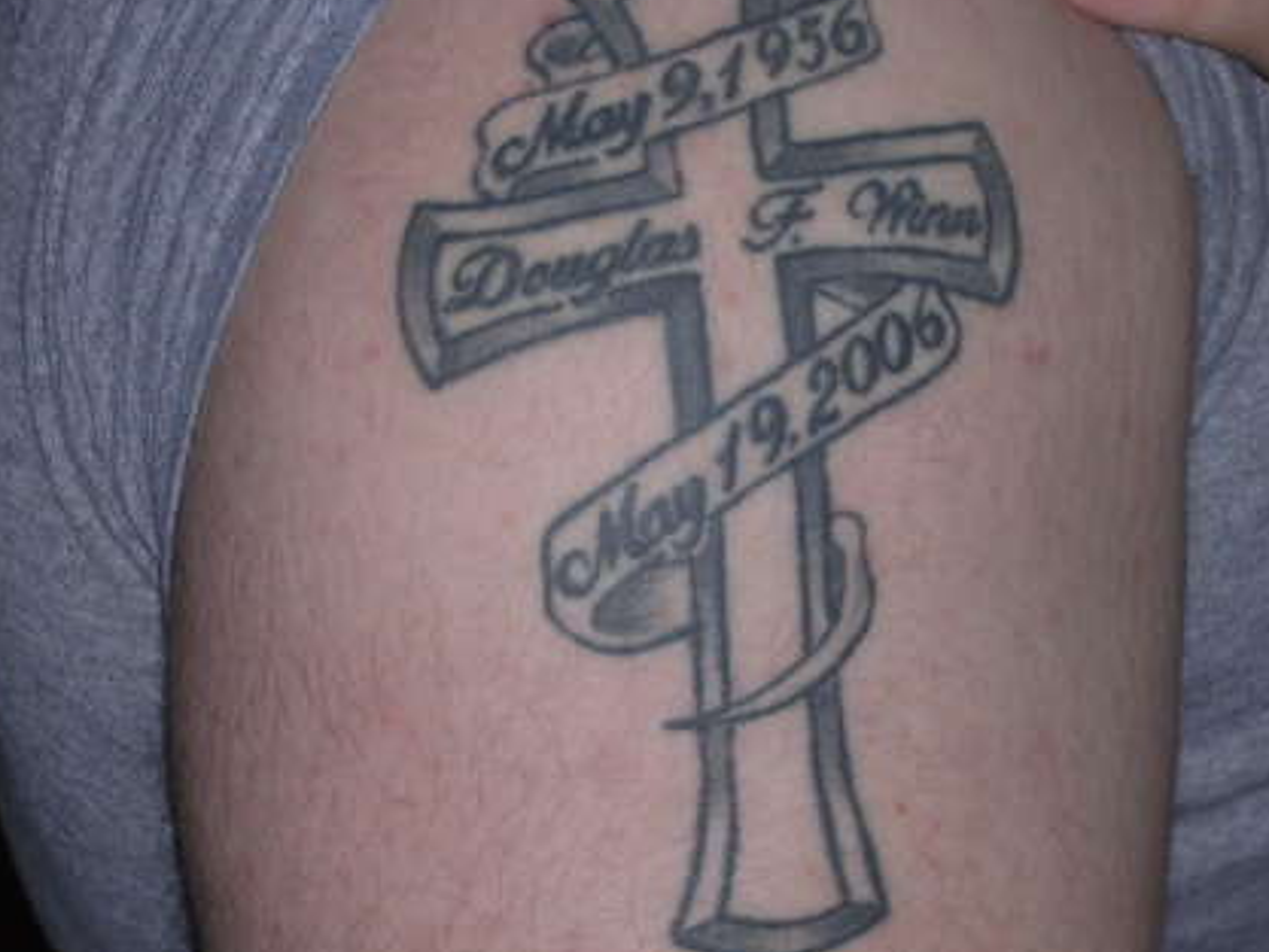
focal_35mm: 144
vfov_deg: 10.3
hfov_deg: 13.7
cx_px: 636
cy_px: 563
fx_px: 5280
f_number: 4.5
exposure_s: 1/60.1
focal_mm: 15.2
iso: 100
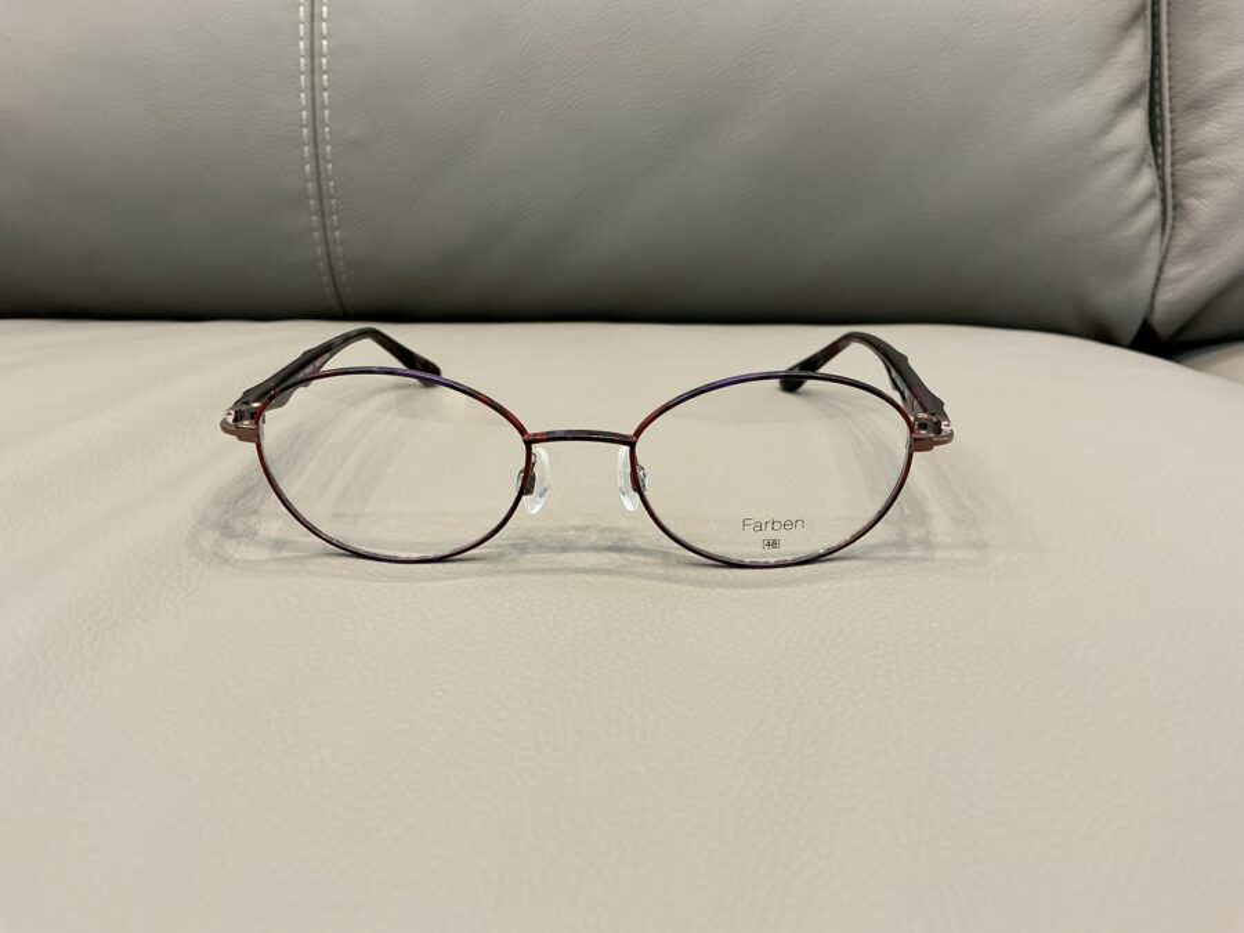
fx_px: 1042
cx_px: 622
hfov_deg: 61.7
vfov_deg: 48.2
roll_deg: +0.9
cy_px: 466
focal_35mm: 29
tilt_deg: -20.2
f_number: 1.8
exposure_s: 1/50
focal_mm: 3
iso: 80
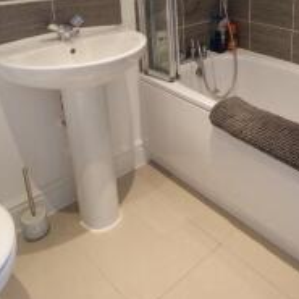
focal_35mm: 36
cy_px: 46
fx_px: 353
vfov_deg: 43.1
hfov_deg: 43.2
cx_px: 251
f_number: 3.5
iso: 400
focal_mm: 11
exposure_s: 1/30
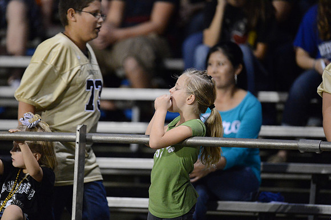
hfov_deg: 5.2
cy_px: 110
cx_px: 166
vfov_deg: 3.4
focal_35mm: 400
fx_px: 3676
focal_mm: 400
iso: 12800
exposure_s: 1/160
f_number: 2.8
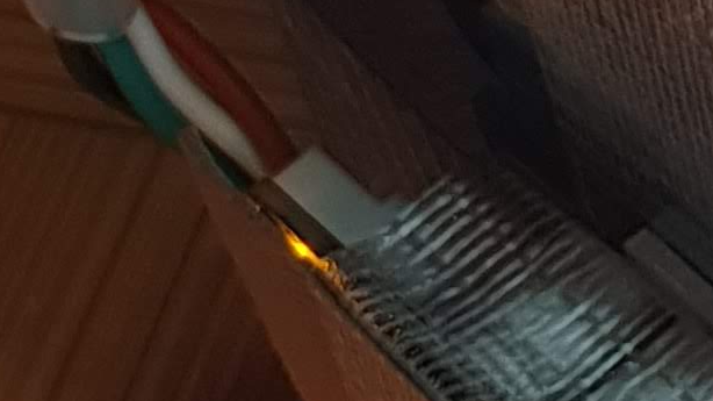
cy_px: -364
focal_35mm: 186
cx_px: 1537
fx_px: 3516
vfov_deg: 6.4
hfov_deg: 10.4
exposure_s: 1/50
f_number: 2.4
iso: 100
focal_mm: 4.3
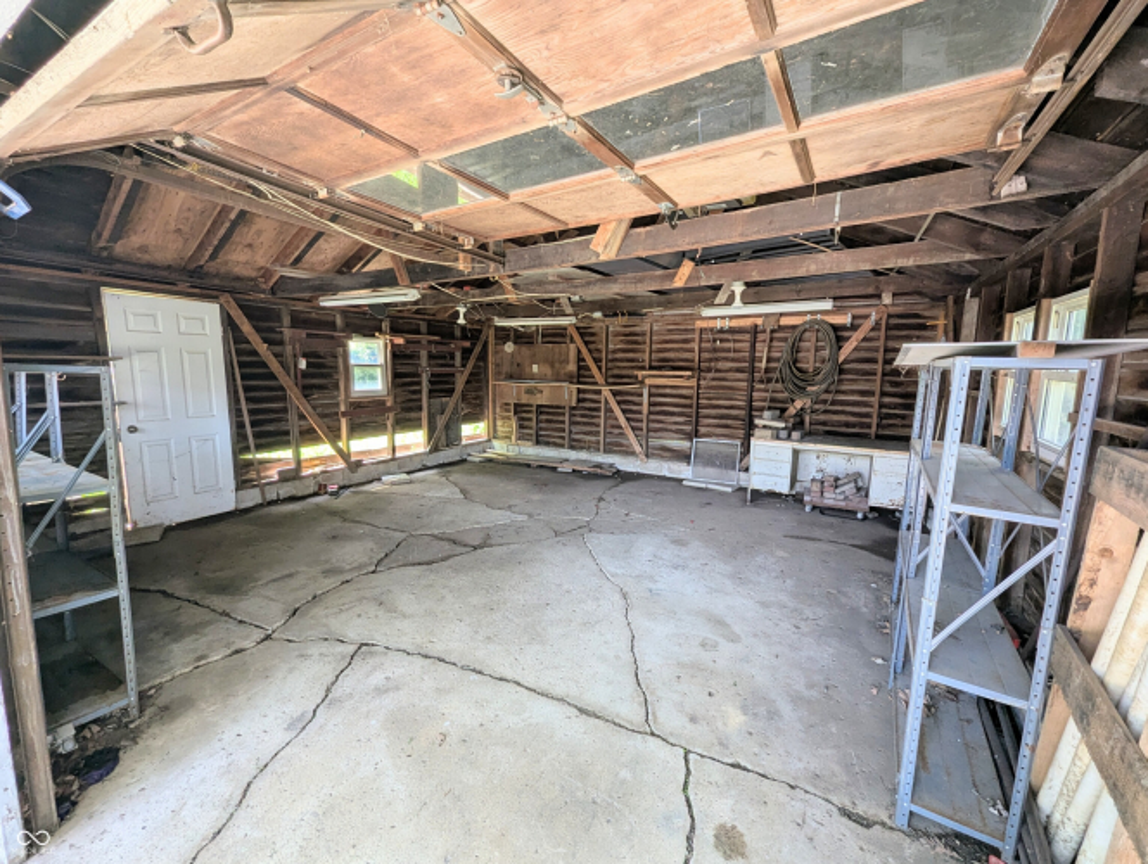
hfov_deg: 106.1
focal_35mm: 13
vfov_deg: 90.1
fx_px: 432
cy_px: 432
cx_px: 574
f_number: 2.2
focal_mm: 1.95
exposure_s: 1/72.4
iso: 43
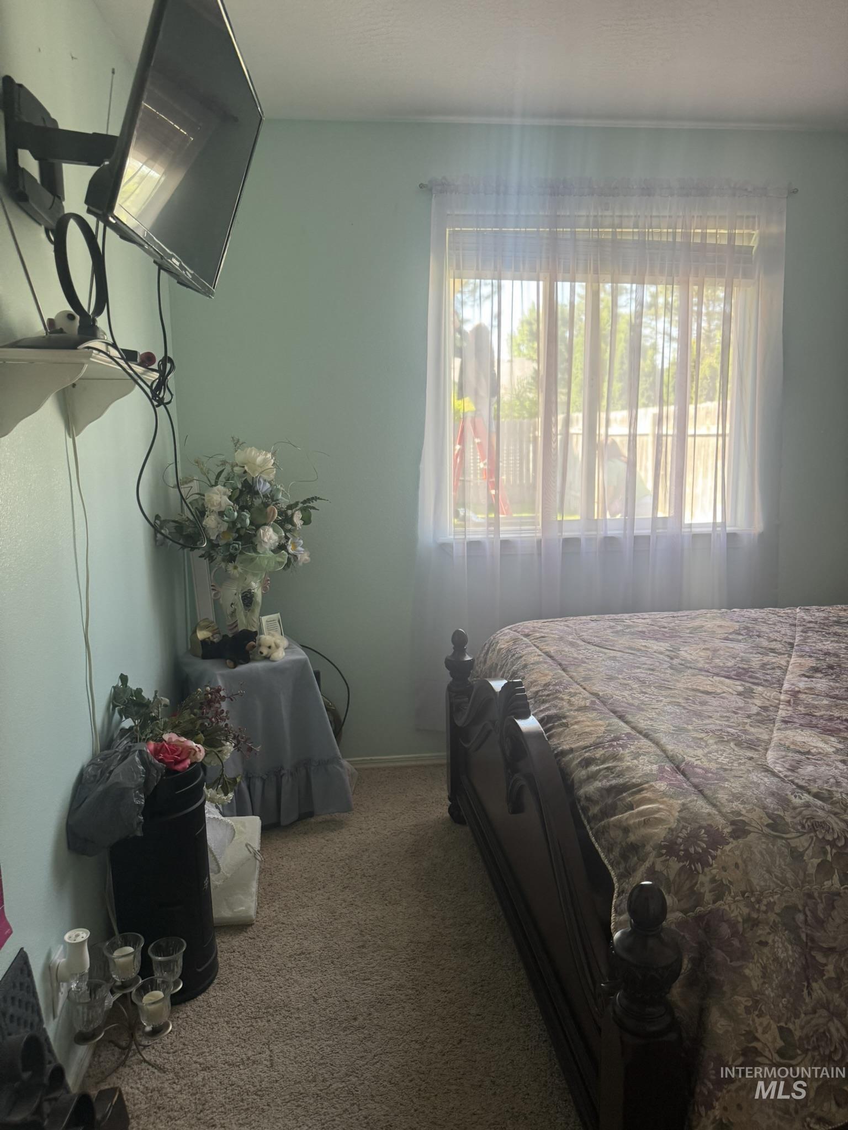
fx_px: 784
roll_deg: +0.3
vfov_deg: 71.6
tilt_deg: -8.9
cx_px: 424
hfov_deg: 56.8
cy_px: 565
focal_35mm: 24
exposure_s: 1/120
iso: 200
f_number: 1.78
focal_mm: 6.76
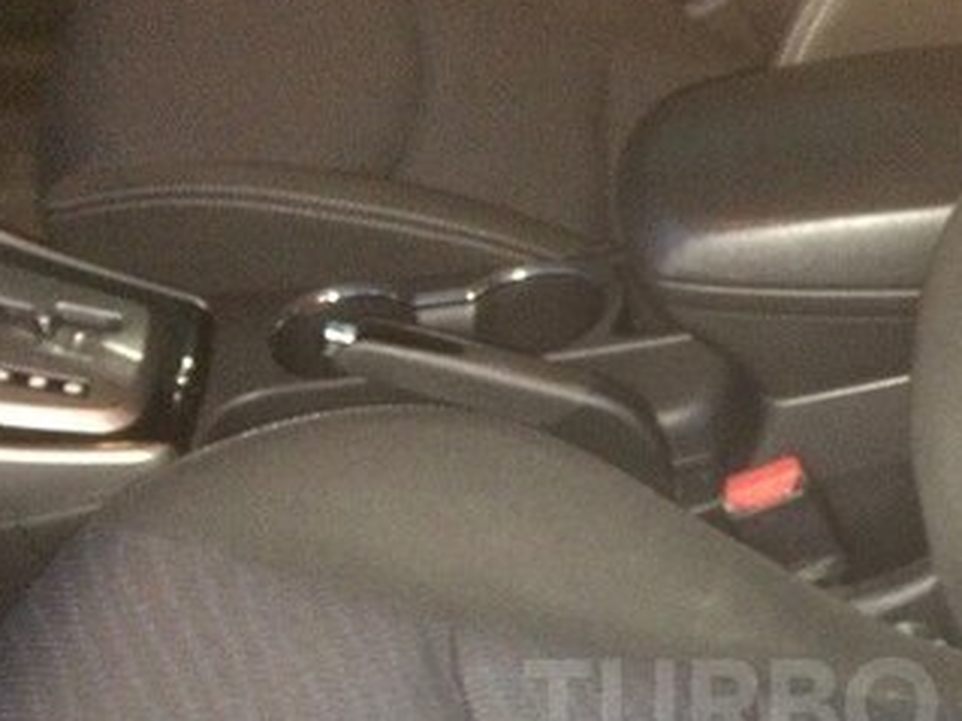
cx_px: 832
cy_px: 704
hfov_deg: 31.0
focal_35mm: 60
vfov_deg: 23.5
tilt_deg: -48.2
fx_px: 1667
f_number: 2.2
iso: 500
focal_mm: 4.15
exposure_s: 1/17
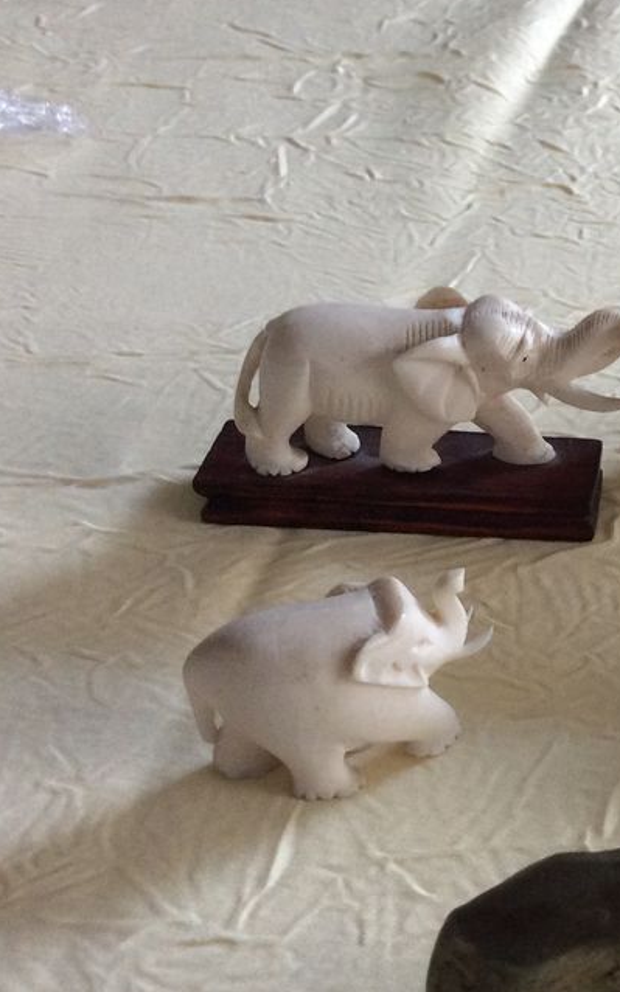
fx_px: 1434
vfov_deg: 38.1
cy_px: 569
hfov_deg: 22.2
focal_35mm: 53
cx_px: 772
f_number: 2.4
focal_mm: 3.3
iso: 100
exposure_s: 1/25
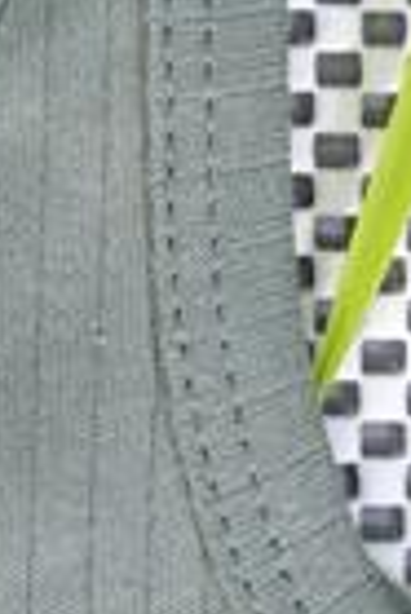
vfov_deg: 9.0
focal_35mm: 229
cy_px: 433
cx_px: 44
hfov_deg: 6.0
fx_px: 3912
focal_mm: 35
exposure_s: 1/200
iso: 2500
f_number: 5.6
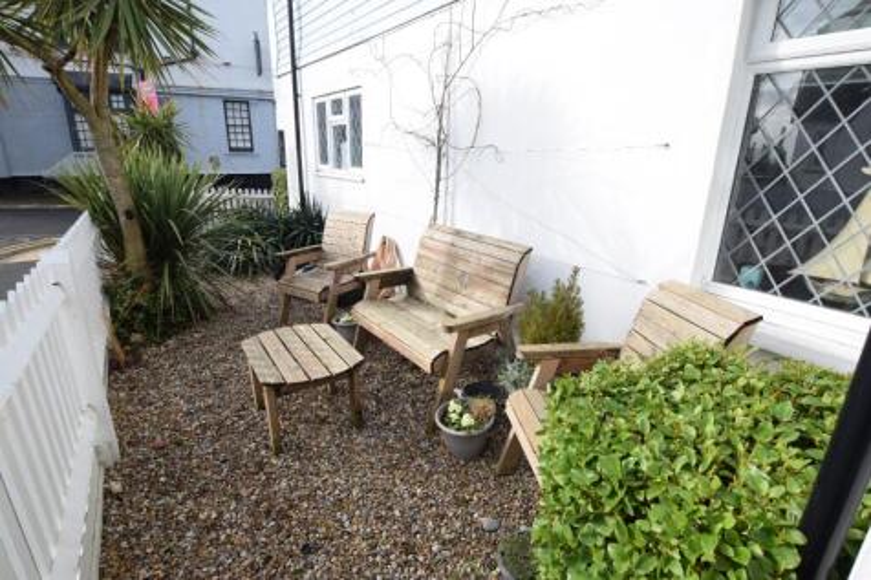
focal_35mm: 18
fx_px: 435
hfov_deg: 90.0
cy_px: 290
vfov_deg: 67.3
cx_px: 436
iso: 200
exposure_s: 1/160
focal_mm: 12
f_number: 6.3
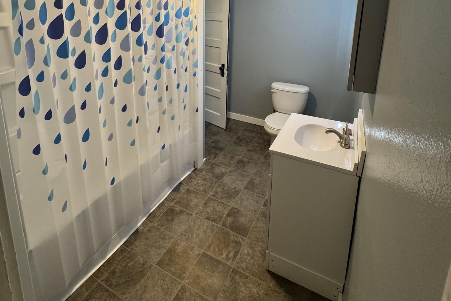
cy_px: 61
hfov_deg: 84.0
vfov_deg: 57.4
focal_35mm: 20
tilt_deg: -9.9
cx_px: 225
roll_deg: -1.7
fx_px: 251
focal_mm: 2.22
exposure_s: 1/120
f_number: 2.2
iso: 250
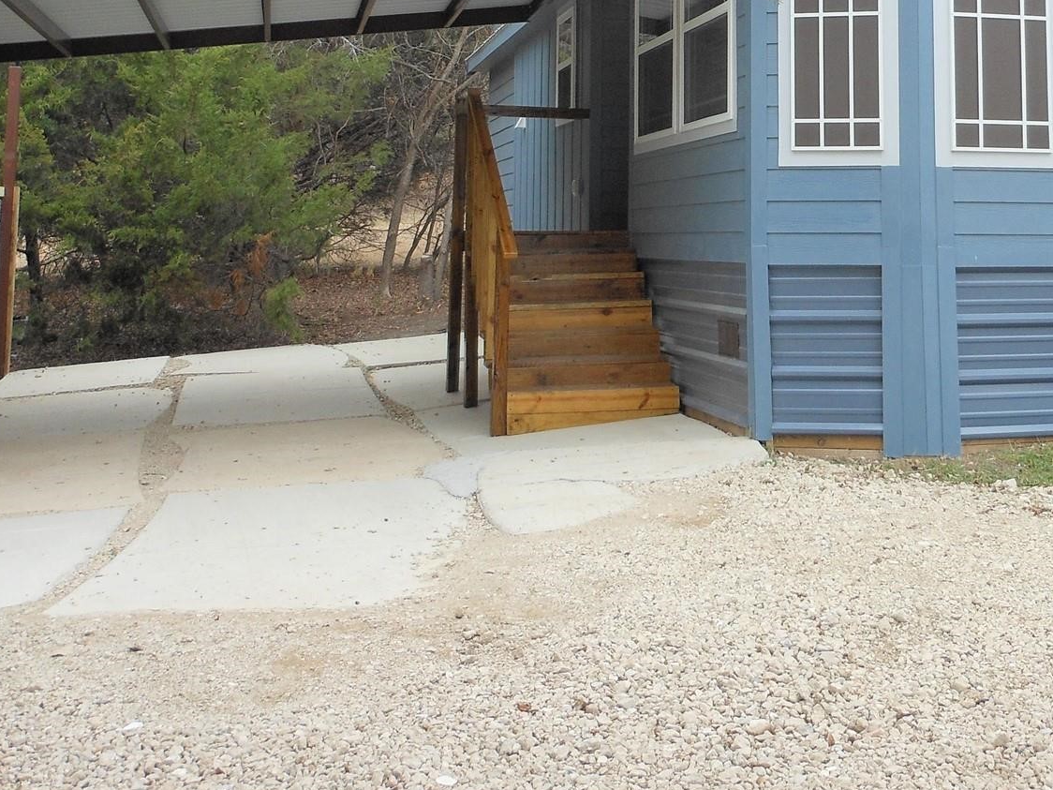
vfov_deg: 27.6
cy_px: 90
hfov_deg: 36.9
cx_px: 739
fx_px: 1551
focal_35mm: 51
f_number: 3.7
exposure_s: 1/125
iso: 80
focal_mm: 5
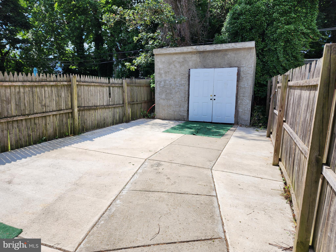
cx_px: 168
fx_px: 223
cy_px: 126
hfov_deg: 73.9
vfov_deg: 58.9
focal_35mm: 23
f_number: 1.8
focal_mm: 6.4
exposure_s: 1/1070
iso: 12
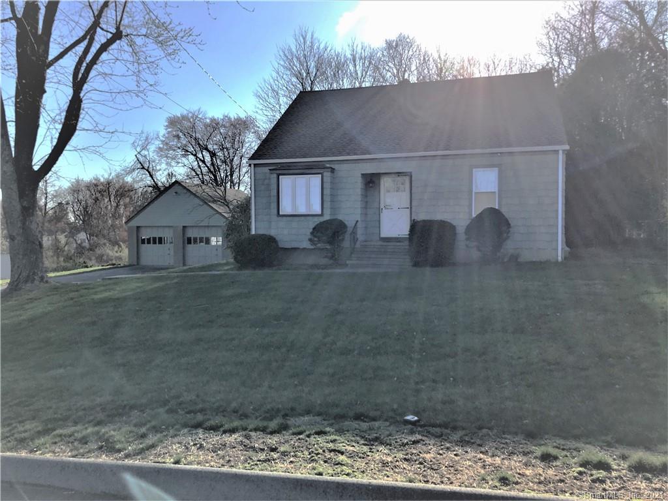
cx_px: 334
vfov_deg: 49.7
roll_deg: -1.0
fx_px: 540
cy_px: 250
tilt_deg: -1.6
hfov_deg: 63.4
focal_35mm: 28
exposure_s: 1/1842
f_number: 1.8
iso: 20
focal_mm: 3.99
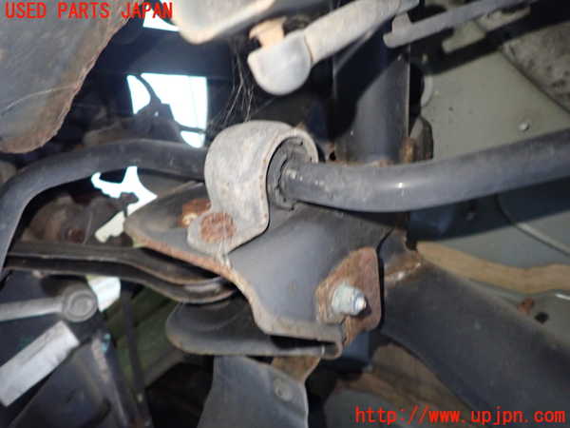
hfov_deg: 69.4
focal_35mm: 25
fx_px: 412
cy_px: 214
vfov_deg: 54.9
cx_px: 285
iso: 640
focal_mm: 4.5
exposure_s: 1/30
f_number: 2
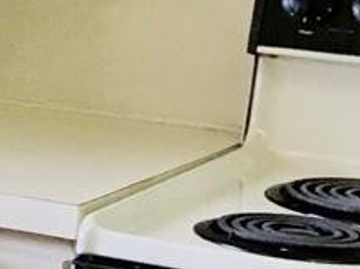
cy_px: 28
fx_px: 2245
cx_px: -740
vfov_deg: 6.9
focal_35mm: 216
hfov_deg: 7.9
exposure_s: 1/30
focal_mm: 4.15
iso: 40
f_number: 2.2
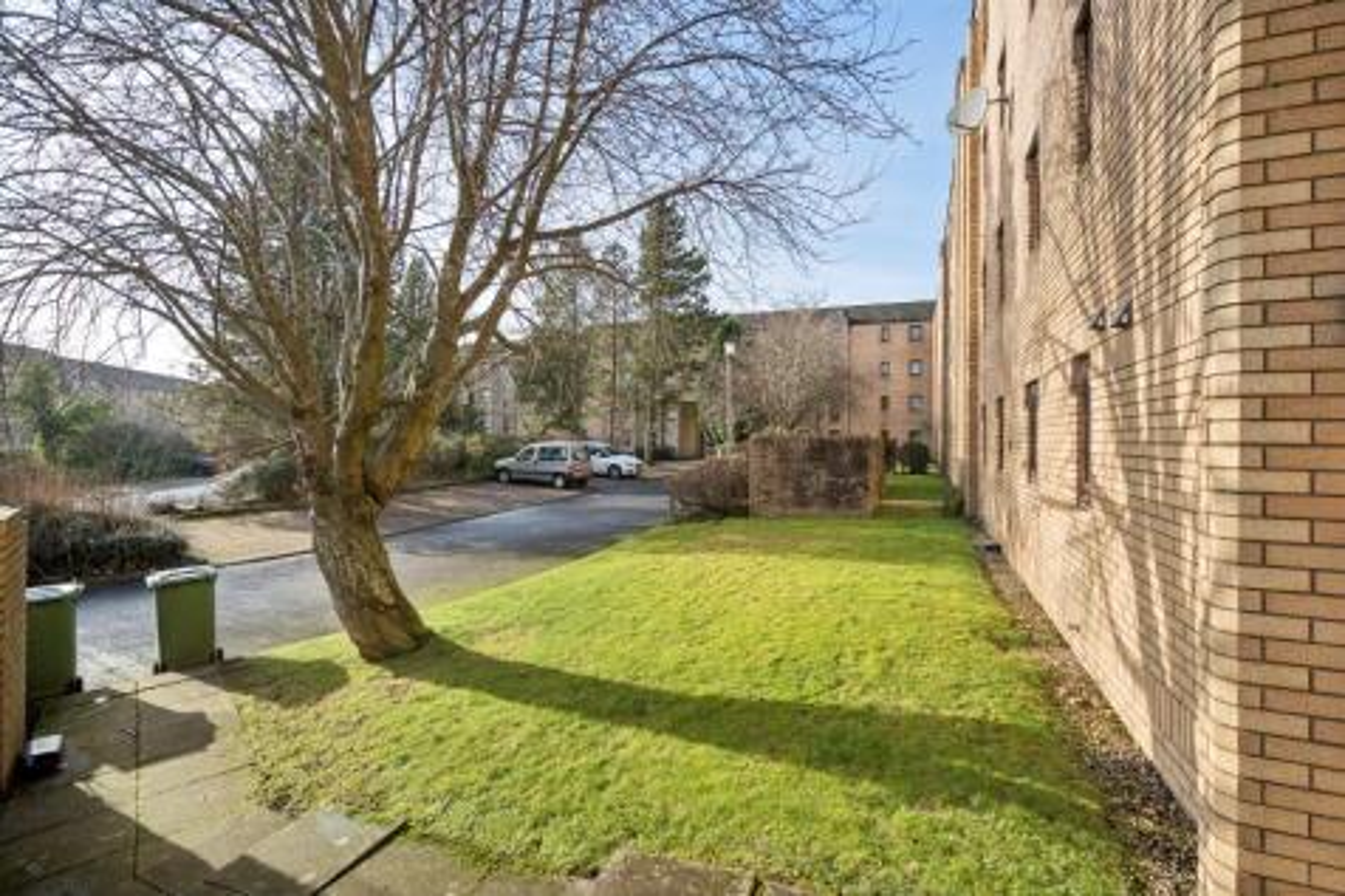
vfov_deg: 73.7
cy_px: 448
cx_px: 672
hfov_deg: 96.8
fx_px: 598
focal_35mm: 16
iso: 800
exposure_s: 1/4000
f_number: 4
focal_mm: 16
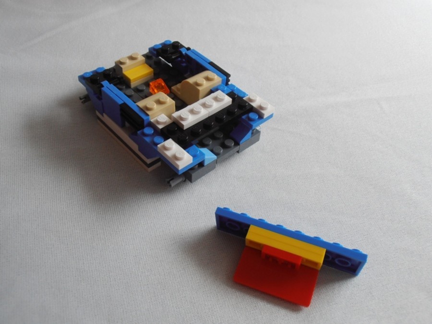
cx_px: 216
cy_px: 162
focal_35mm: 37
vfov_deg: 38.7
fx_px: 462
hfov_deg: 50.1
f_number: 3.9
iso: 80
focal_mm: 6.61
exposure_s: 1/160
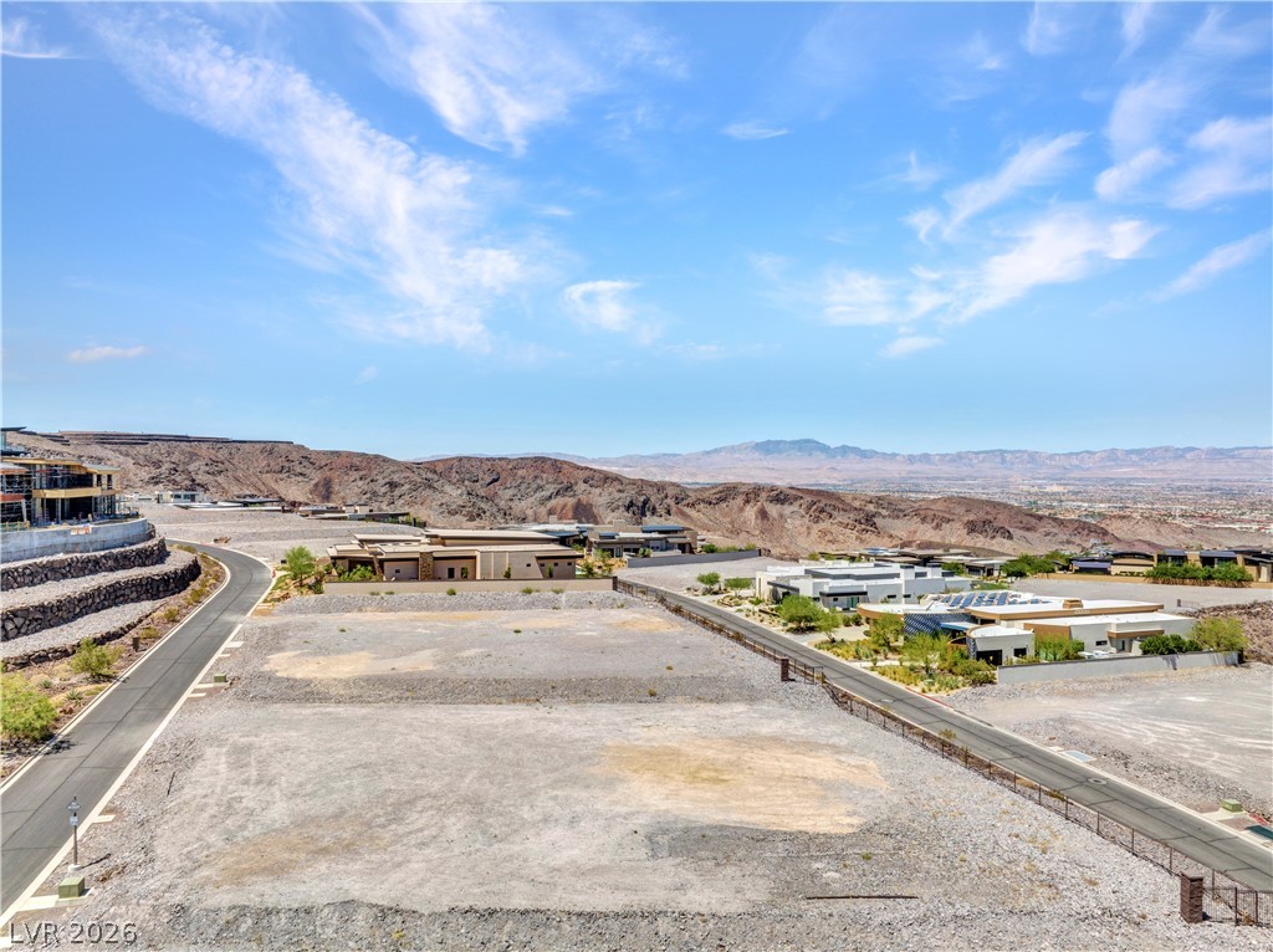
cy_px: 476
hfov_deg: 71.6
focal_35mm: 24
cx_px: 636
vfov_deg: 56.7
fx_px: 882
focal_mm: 12.3
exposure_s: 1/10
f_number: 8
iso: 100
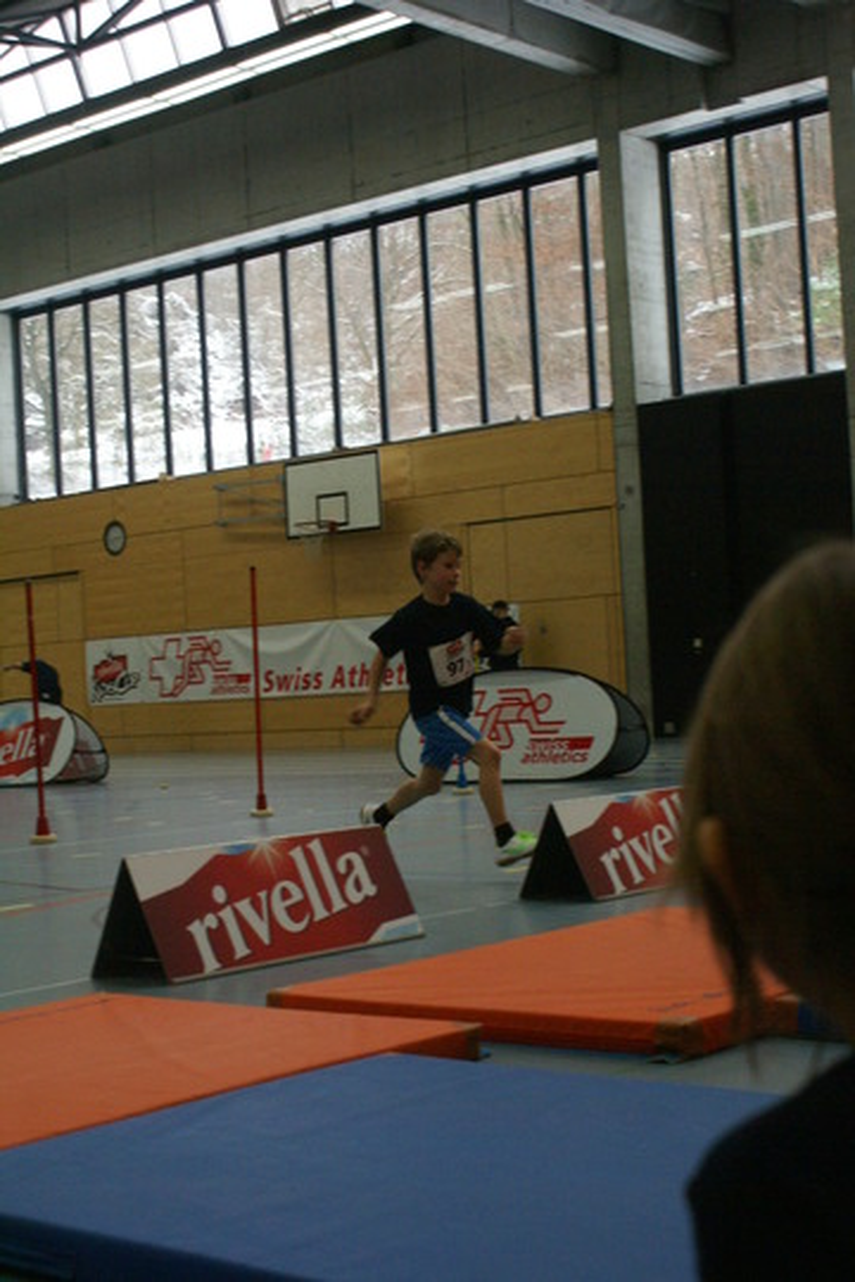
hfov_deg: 25.8
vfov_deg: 37.9
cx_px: 428
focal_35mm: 52
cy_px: 641
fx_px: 1870
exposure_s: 1/125
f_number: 5.6
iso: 500
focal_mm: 35
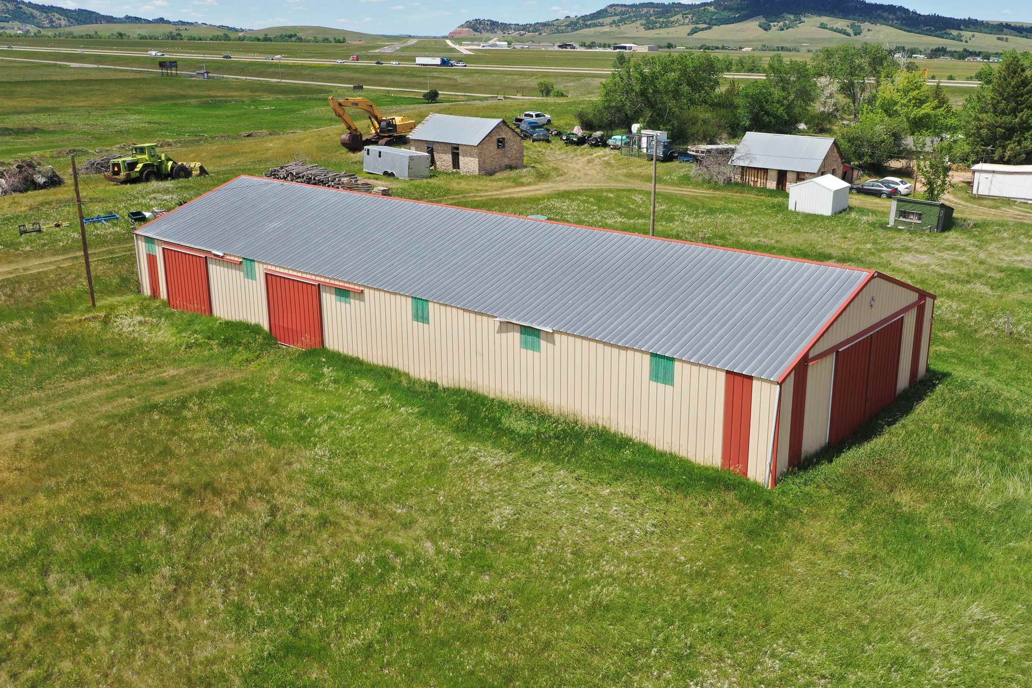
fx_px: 1003
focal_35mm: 35
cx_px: 586
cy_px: 323
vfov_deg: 37.8
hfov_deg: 54.3
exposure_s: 1/640
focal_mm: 10.26
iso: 100
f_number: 5
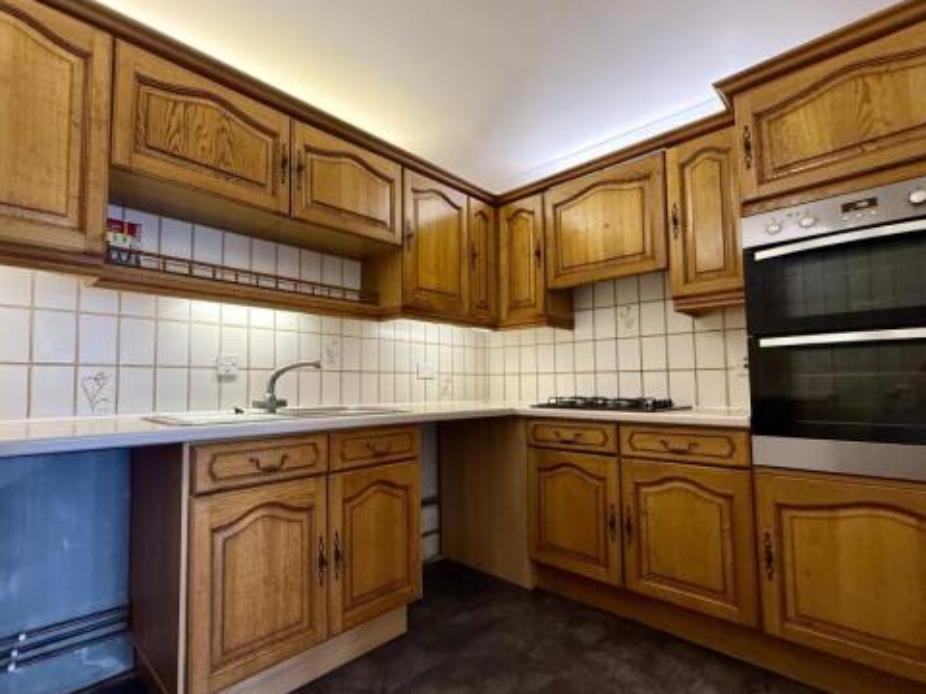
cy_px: 361
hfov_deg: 90.5
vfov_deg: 74.7
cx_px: 402
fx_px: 455
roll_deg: +0.5
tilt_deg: +3.3
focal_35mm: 17
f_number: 2.2
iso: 250
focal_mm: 2.22
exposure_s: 1/100
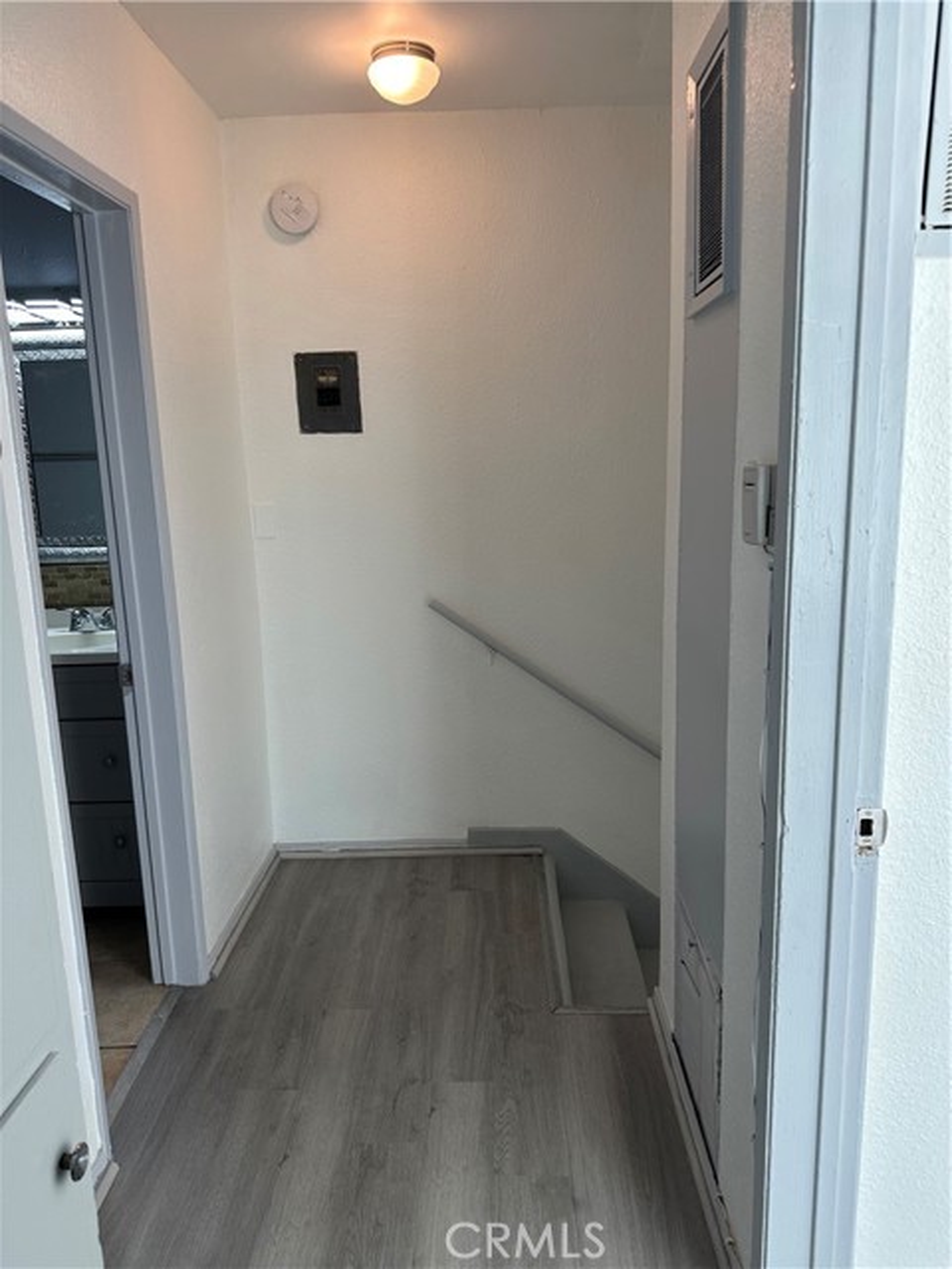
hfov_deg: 56.8
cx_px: 476
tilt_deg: -10.4
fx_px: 880
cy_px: 634
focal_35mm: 24
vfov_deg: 71.6
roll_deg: +1.0
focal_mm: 6.86
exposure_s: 1/120
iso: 80
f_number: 1.78
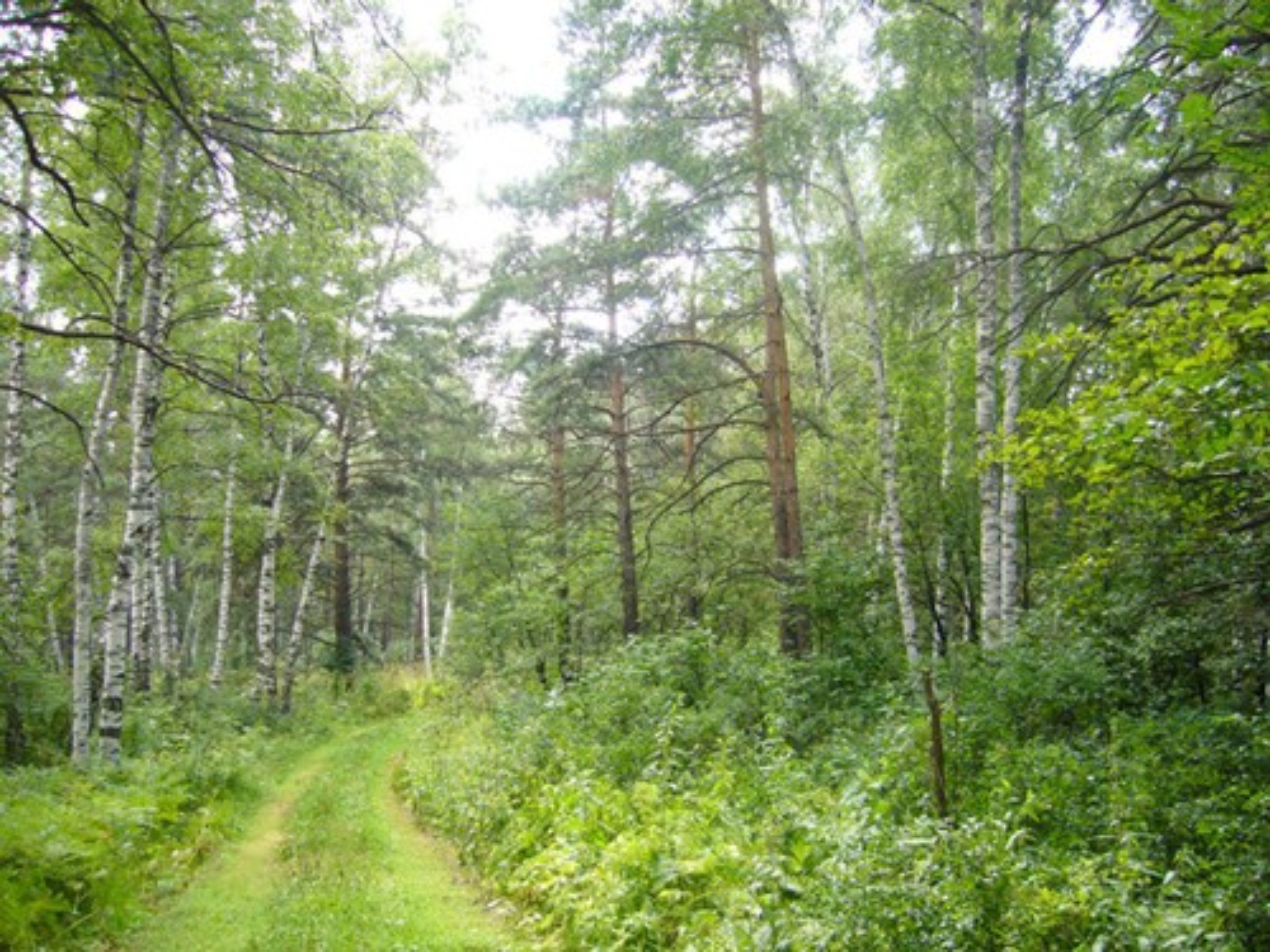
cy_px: 476
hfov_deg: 52.6
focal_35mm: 35
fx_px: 1284
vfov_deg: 40.7
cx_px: 635
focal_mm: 5.8
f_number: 2.8
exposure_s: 1/100
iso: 100
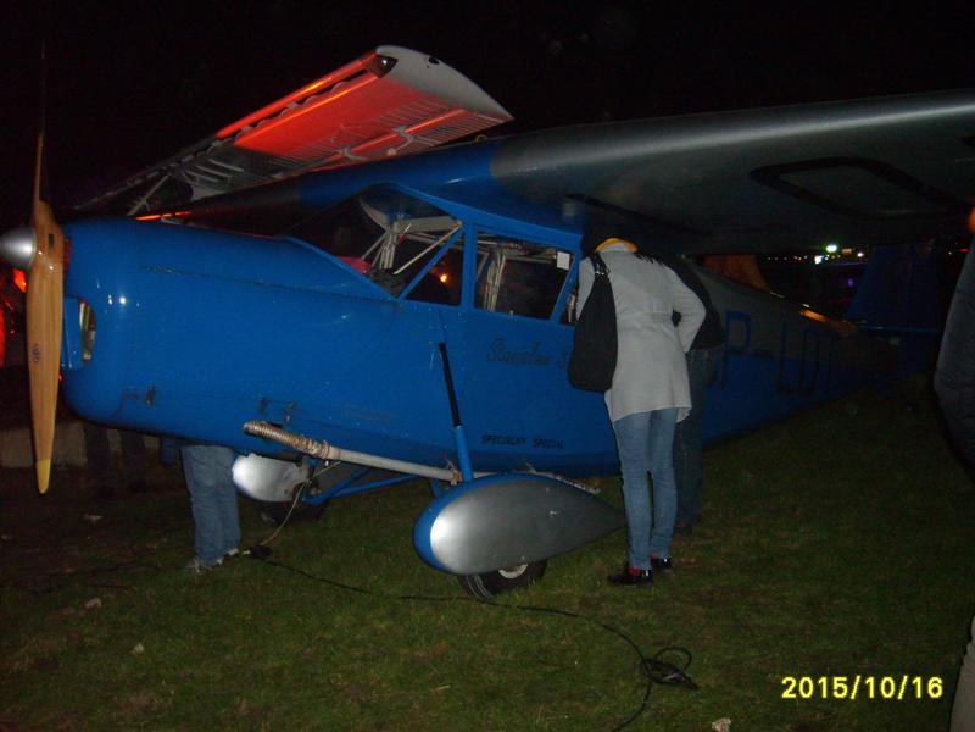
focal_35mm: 35
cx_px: 488
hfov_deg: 52.6
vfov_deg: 40.7
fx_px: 986
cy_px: 366
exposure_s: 1/45
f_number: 2.8
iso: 253
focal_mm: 5.8
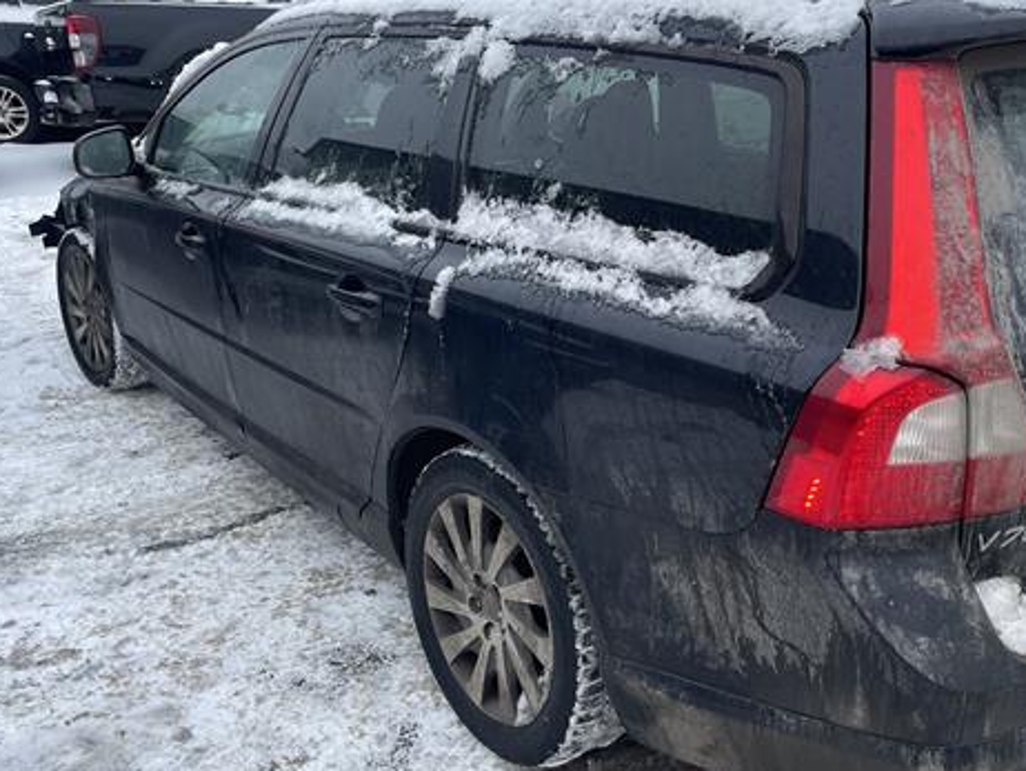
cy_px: 424
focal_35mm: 36
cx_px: 555
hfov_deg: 51.3
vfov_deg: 39.6
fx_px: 1068
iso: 32
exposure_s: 1/454
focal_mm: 4.2
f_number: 1.6
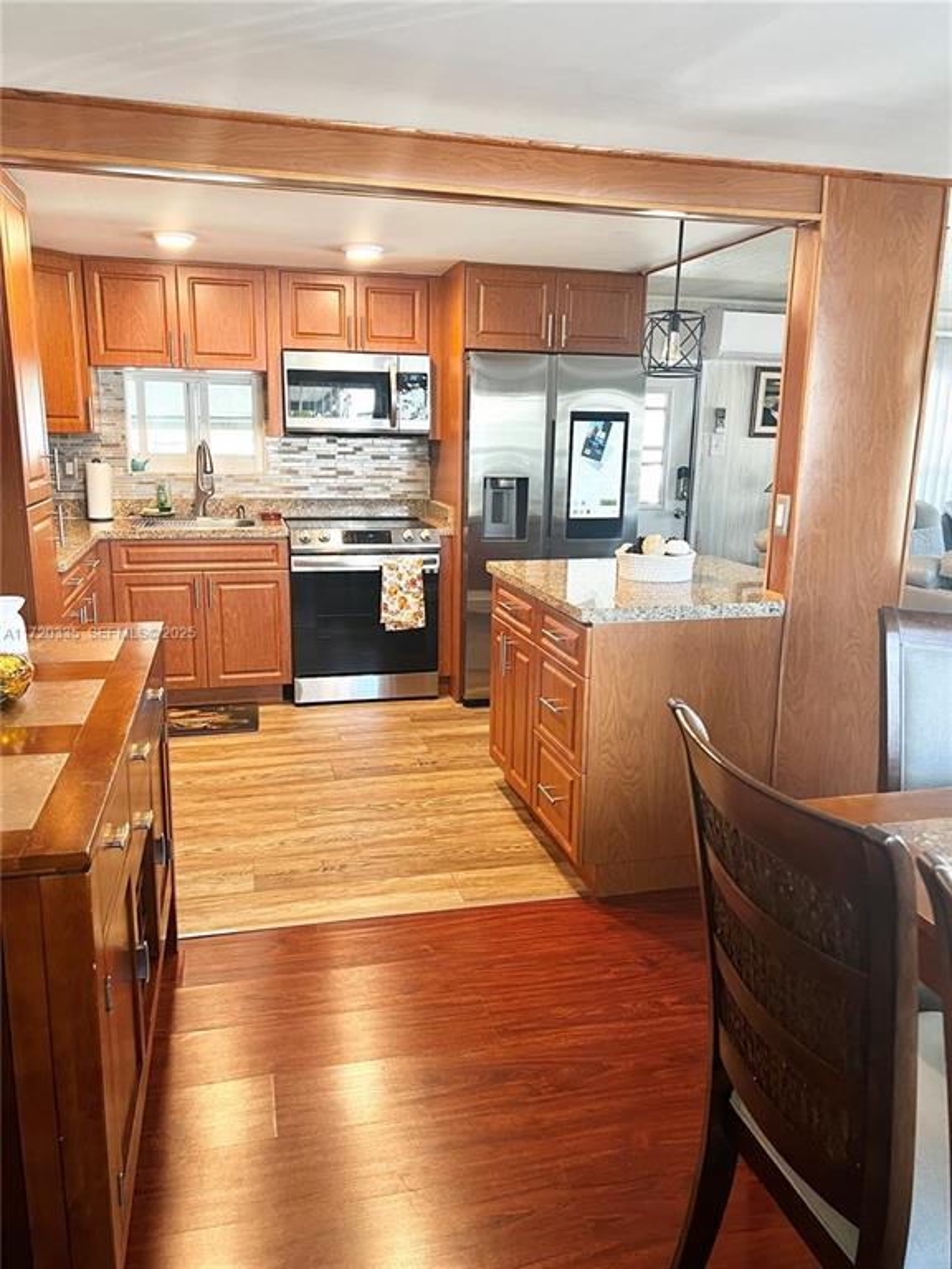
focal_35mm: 26
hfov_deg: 53.1
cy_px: 634
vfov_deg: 67.3
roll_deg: -1.1
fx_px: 953
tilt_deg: -10.4
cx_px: 476
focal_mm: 5.7
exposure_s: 1/60
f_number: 1.5
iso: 160
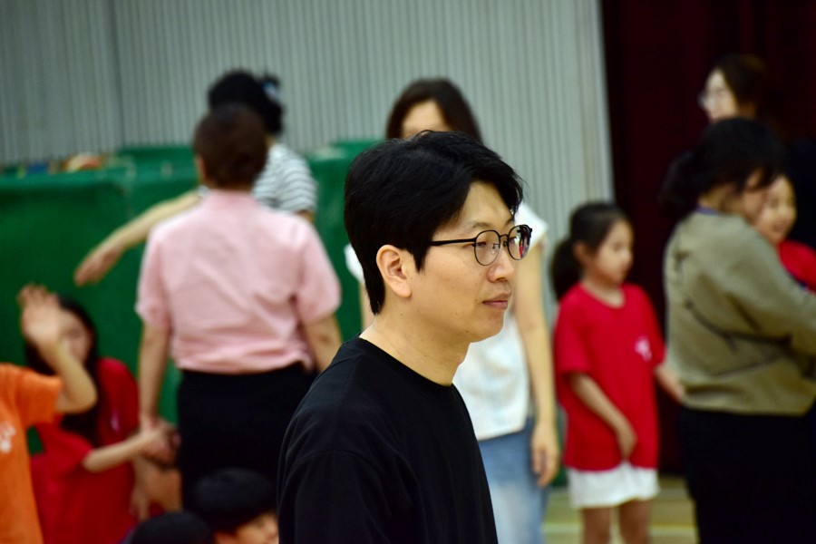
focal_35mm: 300
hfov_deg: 6.9
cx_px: 408
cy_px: 272
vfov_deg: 4.6
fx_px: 6799
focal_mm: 200
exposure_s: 1/50
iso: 800
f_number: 6.3
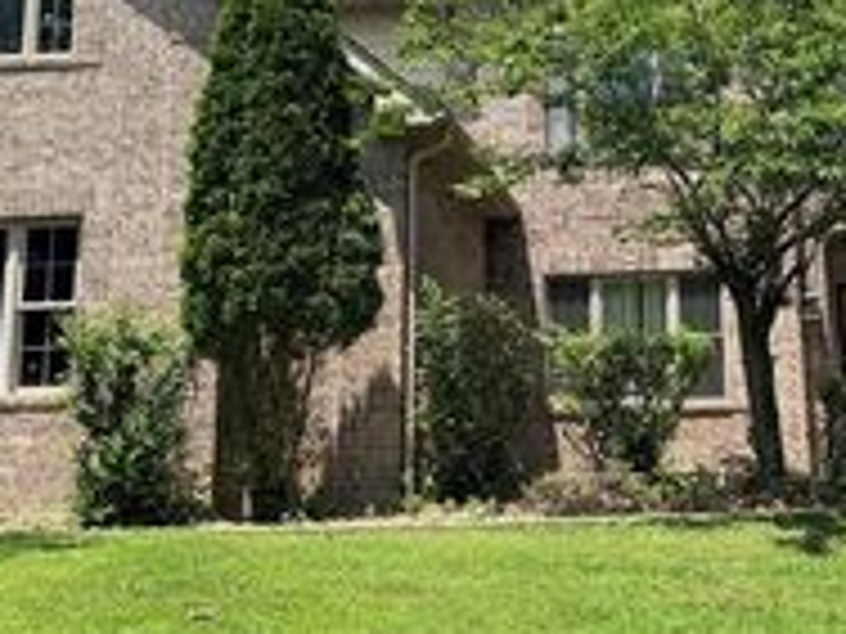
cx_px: 626
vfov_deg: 22.3
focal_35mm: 64
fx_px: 1564
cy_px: 47
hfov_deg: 29.8
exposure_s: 1/5714
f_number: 1.78
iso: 80
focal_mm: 6.76
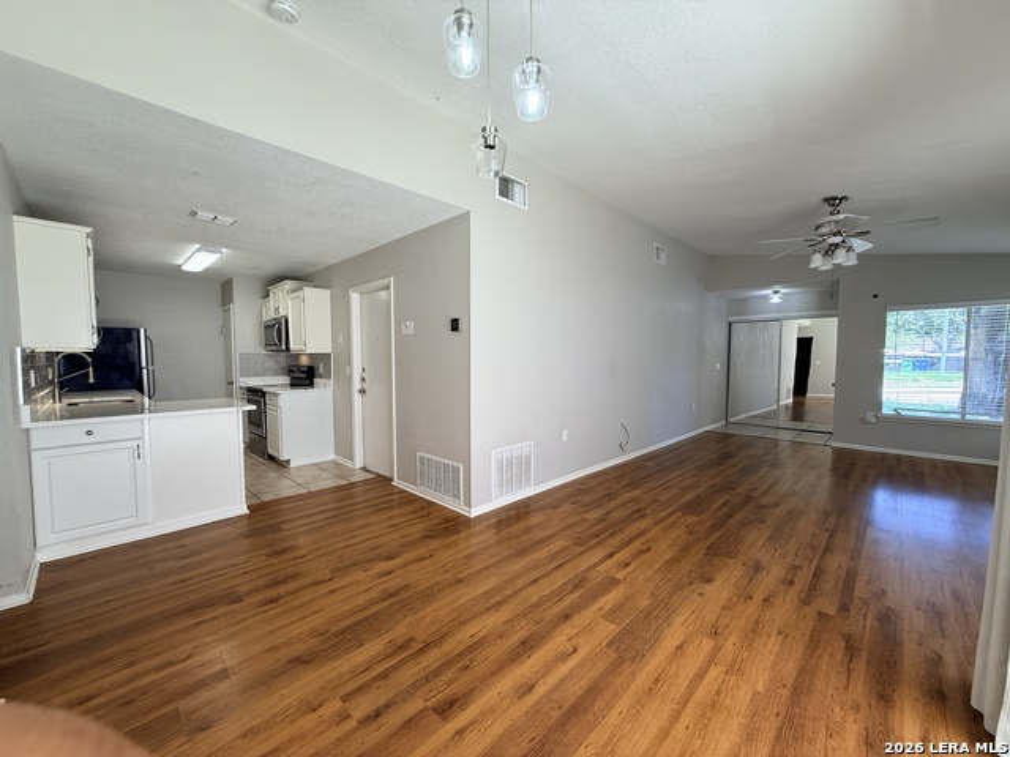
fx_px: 408
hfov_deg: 102.1
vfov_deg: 85.7
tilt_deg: -1.8
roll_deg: +0.4
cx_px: 505
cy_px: 378
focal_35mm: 14
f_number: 2.2
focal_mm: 2.22
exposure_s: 1/120
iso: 80
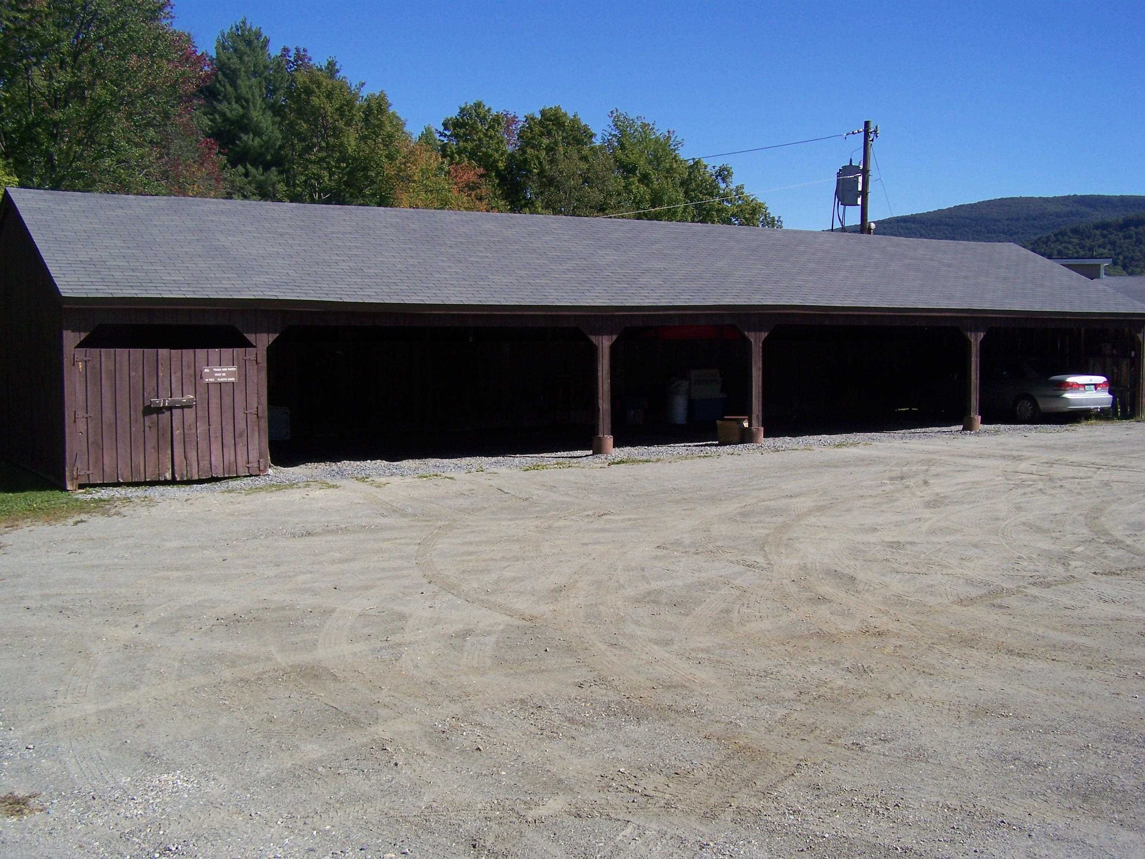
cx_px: 572
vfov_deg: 37.7
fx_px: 1257
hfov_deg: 49.0
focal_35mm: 38
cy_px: 430
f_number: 4
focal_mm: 6.3
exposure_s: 1/640
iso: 64
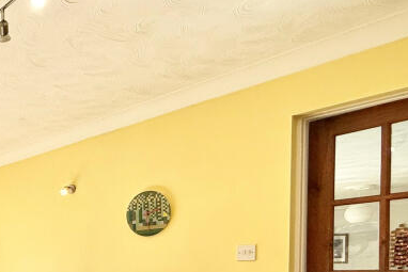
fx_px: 442
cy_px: 279
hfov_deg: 36.7
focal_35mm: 39
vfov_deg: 31.4
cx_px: -93
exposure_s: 1/274
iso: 64
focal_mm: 2.22
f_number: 2.2
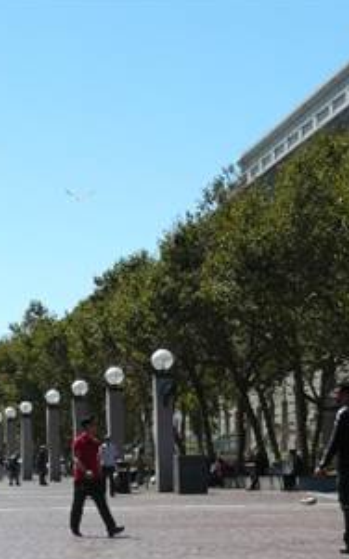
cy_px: 329
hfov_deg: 10.8
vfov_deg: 17.4
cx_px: -22
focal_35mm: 120
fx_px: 1827
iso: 100
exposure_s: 1/500
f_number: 5.6
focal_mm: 11.8
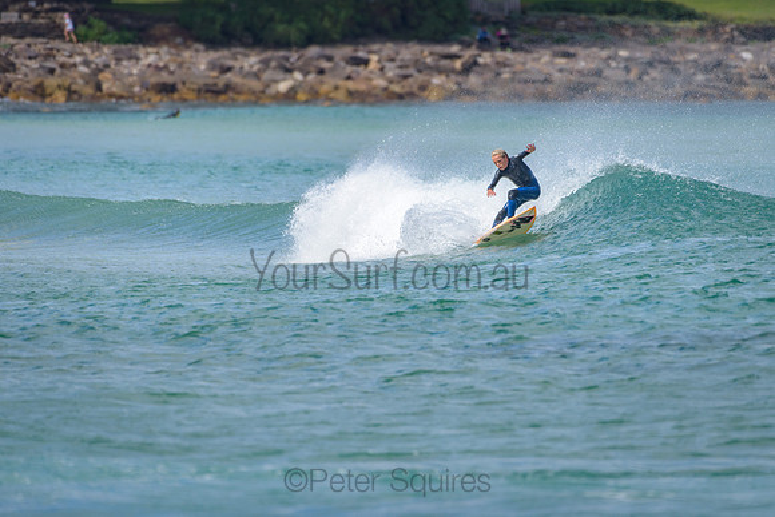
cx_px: 435
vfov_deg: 2.2
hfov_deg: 3.4
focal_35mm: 613
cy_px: 200
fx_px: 13191
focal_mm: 500
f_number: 5.6
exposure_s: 1/2000
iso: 280
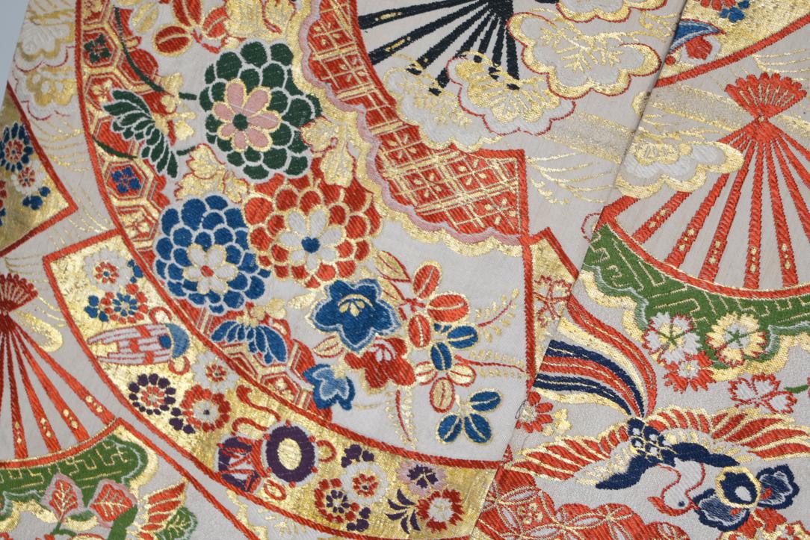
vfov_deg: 13.0
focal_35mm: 105
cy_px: 270
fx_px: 2363
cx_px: 405
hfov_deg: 19.5
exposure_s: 1/50
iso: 2000
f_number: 13
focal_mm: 105
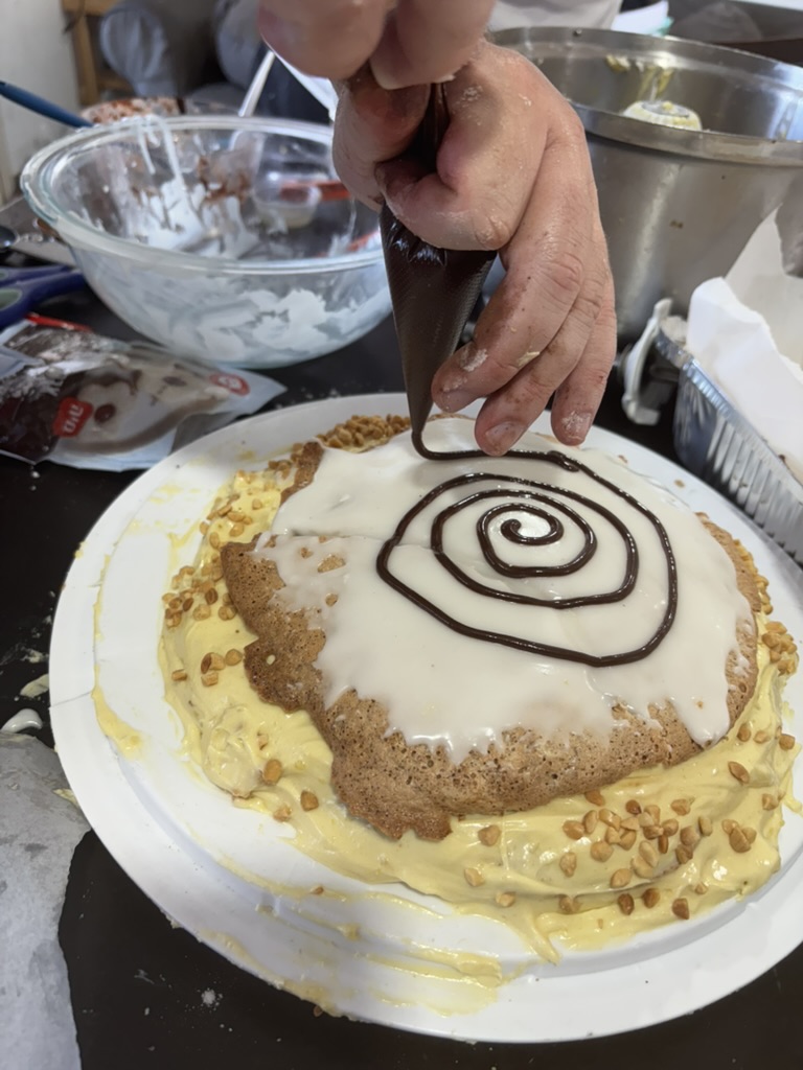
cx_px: 402
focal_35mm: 26
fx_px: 804
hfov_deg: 53.1
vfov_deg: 67.3
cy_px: 535
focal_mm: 5.96
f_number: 1.6
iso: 80
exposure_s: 1/100
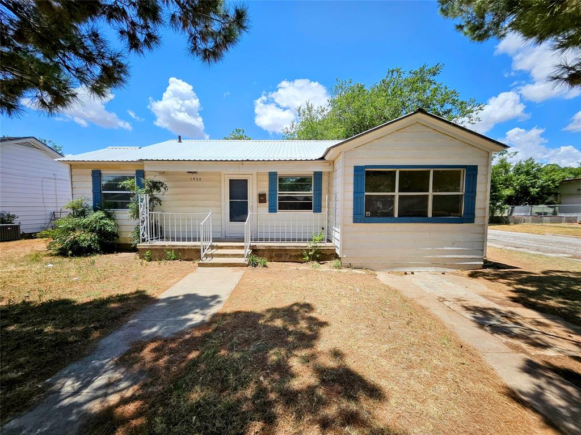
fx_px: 218
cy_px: 218
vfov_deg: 89.9
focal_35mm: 13
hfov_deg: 106.2
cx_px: 290
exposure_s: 1/1199
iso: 32
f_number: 2.2
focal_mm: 1.74
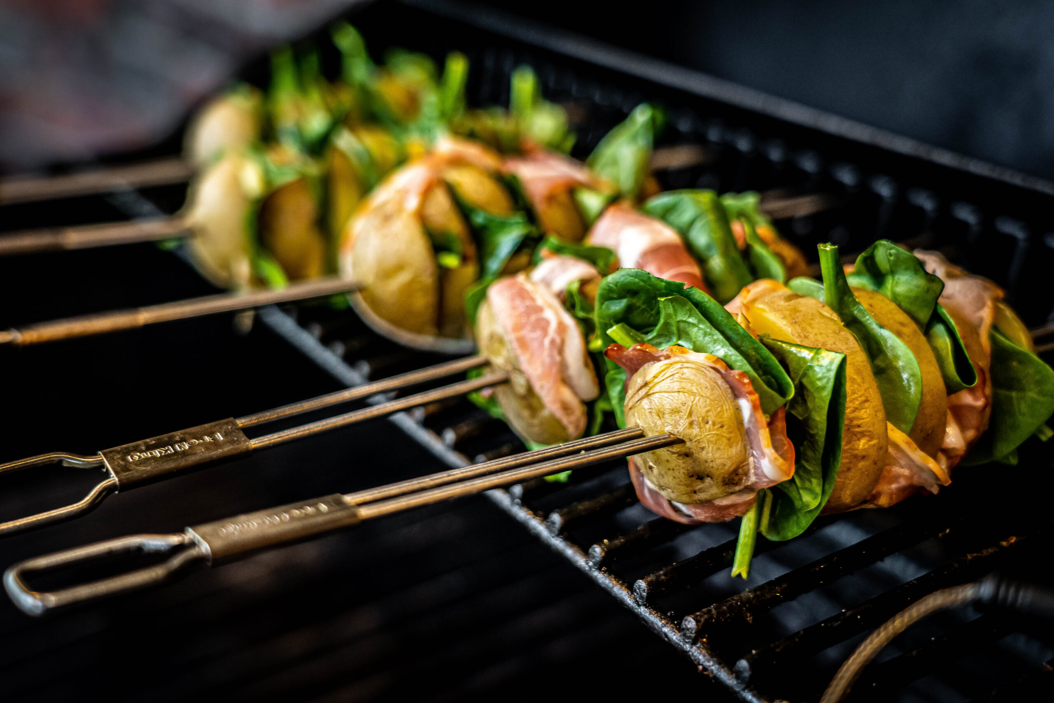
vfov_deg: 26.5
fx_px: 1493
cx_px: 527
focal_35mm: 51
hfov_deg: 38.9
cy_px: 352
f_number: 4
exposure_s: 1/60
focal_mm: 51
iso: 1250
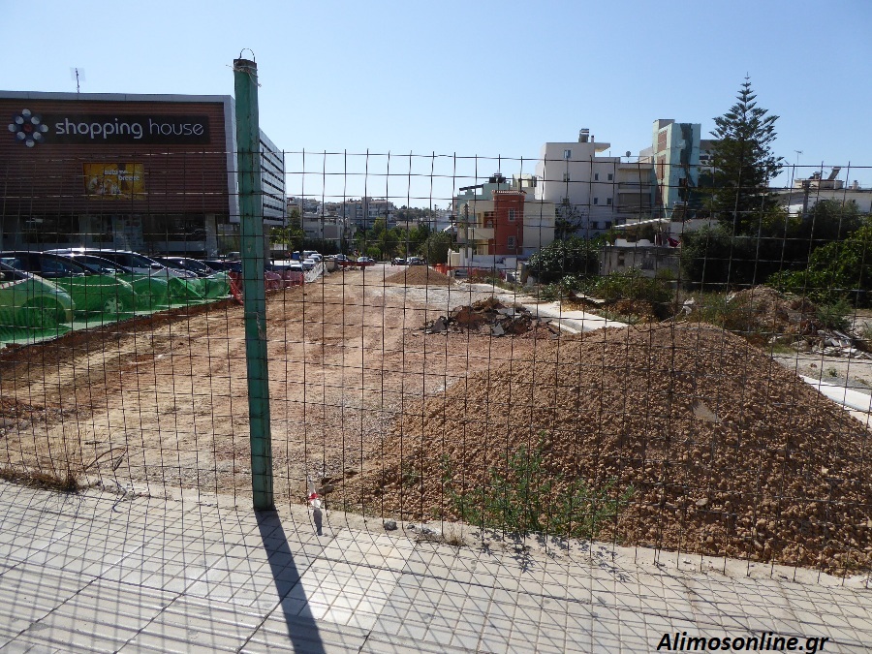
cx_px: 436
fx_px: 605
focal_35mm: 24
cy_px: 327
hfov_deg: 71.6
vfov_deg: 56.8
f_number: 3.3
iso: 100
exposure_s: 1/1600
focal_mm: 4.3
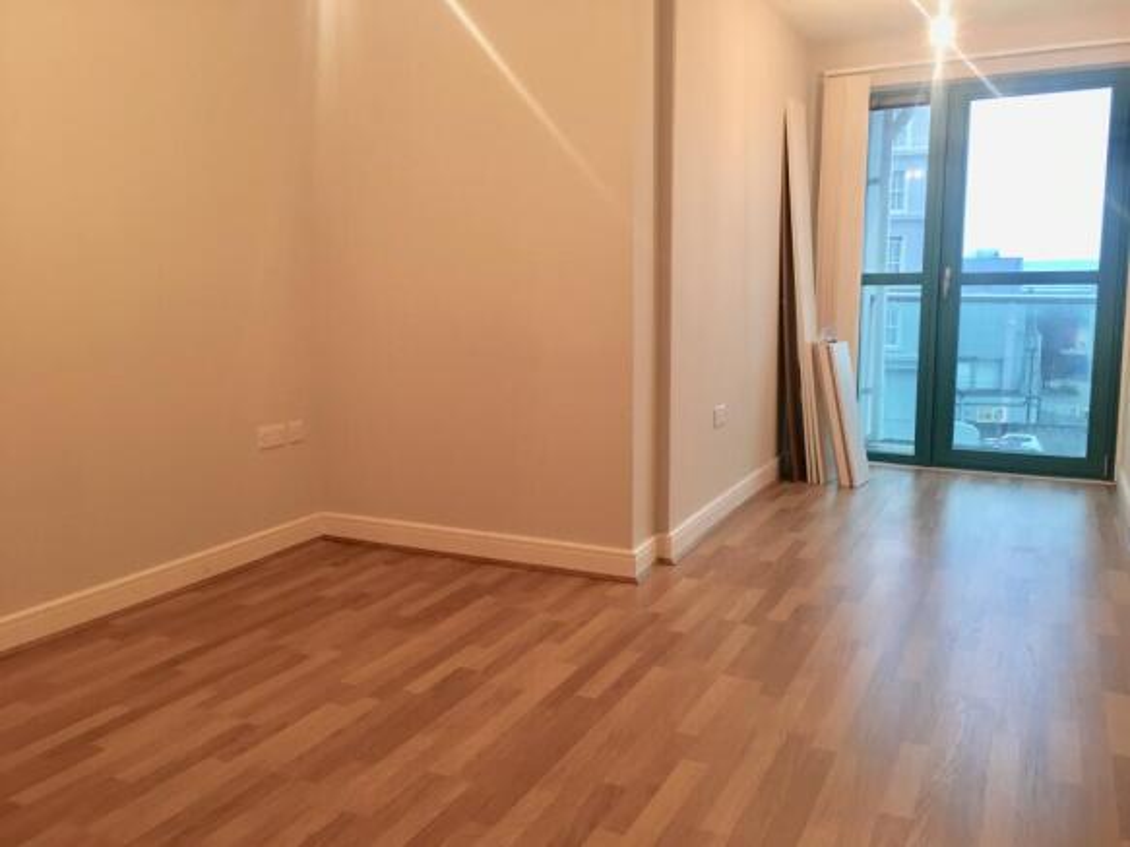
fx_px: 946
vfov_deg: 48.2
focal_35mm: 29
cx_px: 565
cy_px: 424
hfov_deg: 61.7
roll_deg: +0.6
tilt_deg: -8.5
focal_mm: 4.15
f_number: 2.2
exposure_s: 1/17
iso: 80
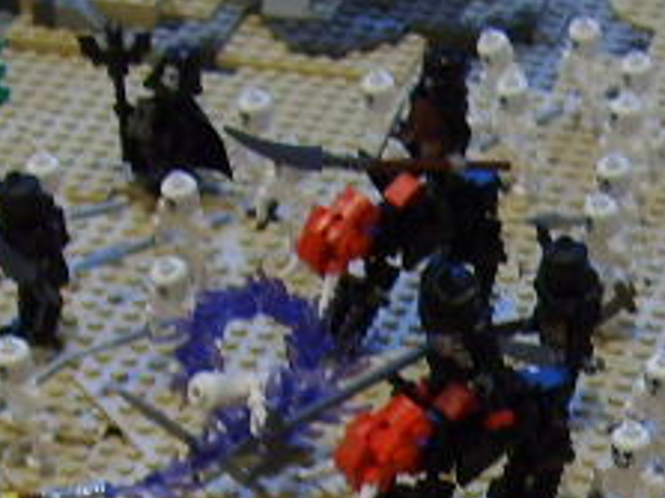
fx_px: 3091
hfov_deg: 12.1
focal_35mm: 161
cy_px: 802
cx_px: 728
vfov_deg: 8.9
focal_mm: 5.8
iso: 100
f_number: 2.8
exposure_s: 1/30
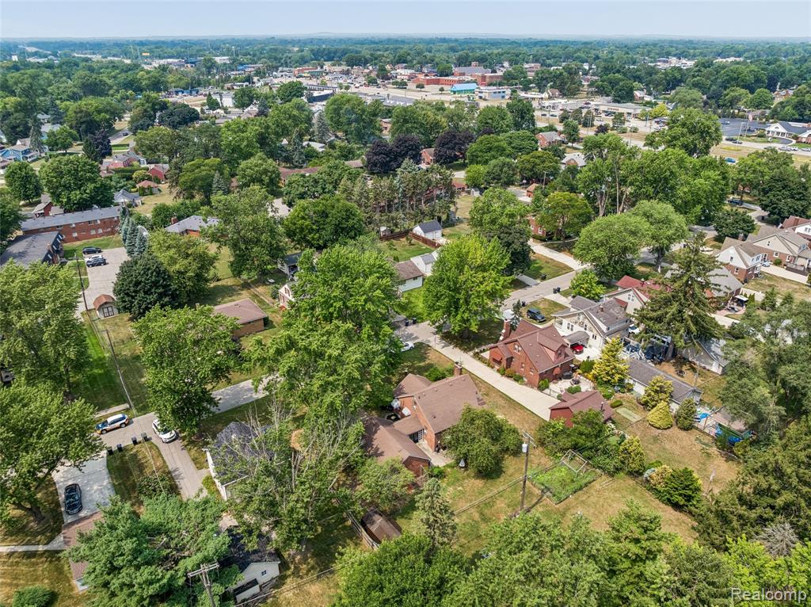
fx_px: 562
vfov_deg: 56.7
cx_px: 406
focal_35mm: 24
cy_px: 304
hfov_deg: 71.6
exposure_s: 1/1250
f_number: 2.8
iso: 110
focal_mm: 12.3
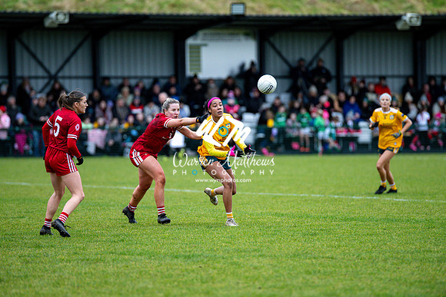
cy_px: 148
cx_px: 223
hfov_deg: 6.9
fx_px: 3717
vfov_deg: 4.6
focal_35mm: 300
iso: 2200
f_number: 2.8
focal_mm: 300
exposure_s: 1/1000
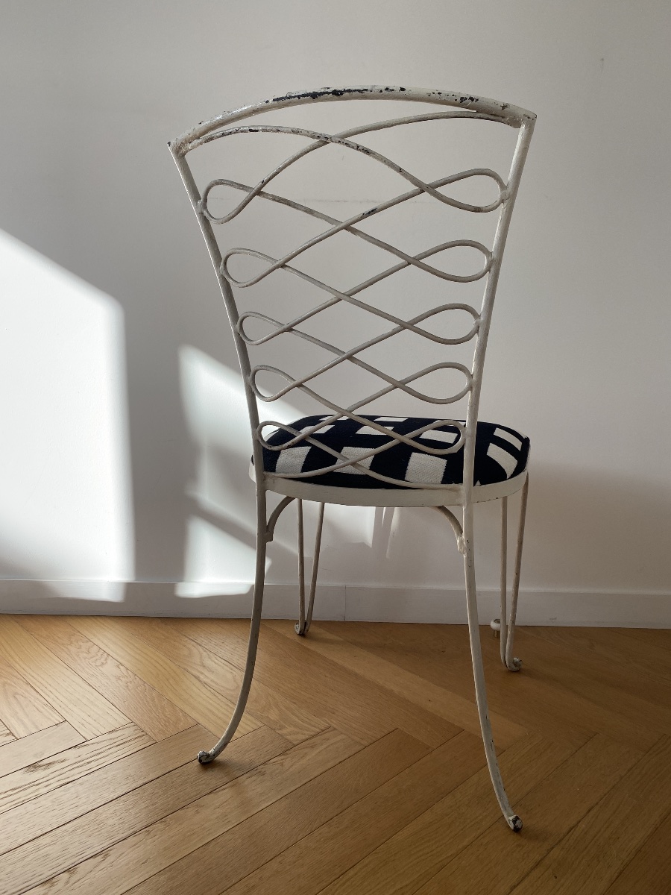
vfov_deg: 67.3
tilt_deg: -9.5
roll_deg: -1.4
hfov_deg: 53.1
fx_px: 672
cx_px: 336
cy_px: 448
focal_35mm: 26
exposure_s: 1/685
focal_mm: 4.25
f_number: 1.8
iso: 32
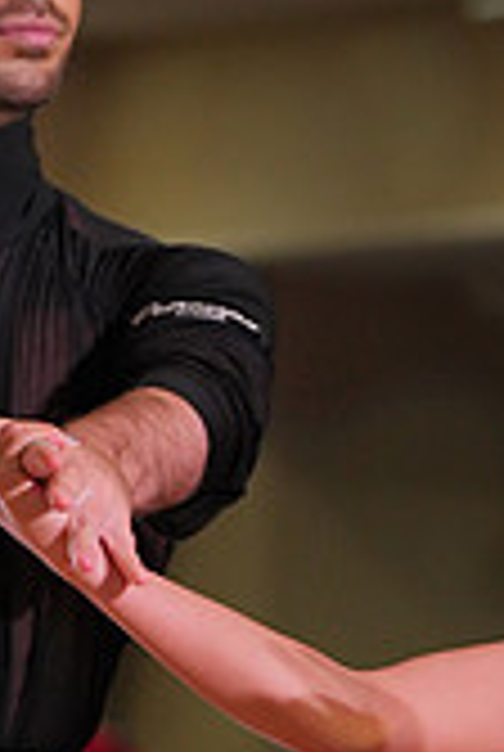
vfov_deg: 5.7
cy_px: 1175
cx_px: 749
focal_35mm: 357
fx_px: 7466
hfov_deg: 3.8
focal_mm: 103
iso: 1000
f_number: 4
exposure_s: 1/400
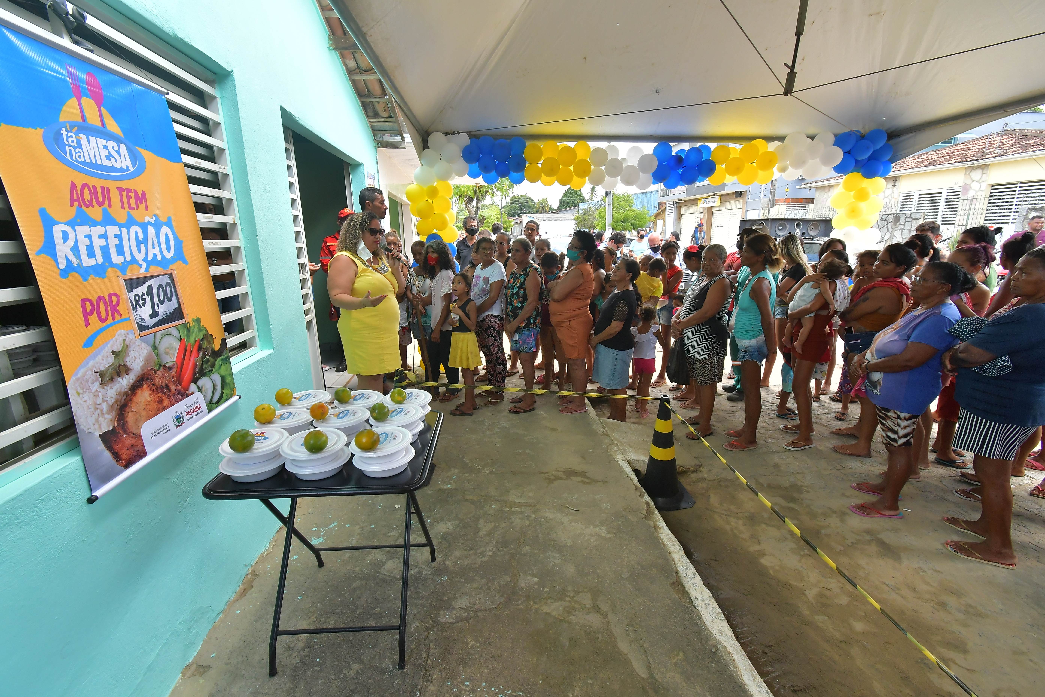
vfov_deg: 77.3
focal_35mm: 15
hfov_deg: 100.4
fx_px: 435
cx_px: 522
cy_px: 348
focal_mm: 10
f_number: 8
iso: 640
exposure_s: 1/250
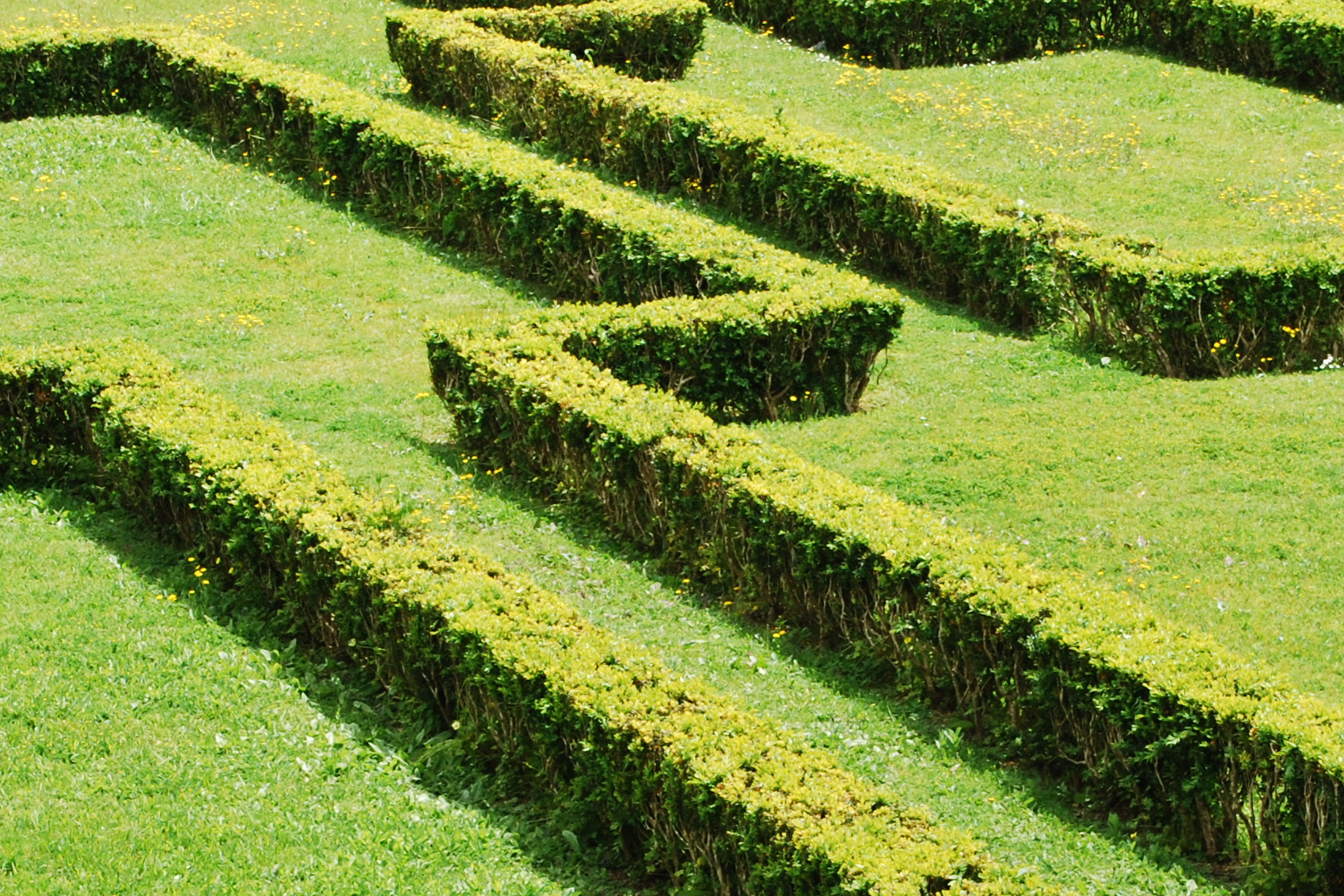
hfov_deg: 15.0
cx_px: 641
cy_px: 727
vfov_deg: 10.0
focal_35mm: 137
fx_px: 5114
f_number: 9
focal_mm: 40
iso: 200
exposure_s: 1/250
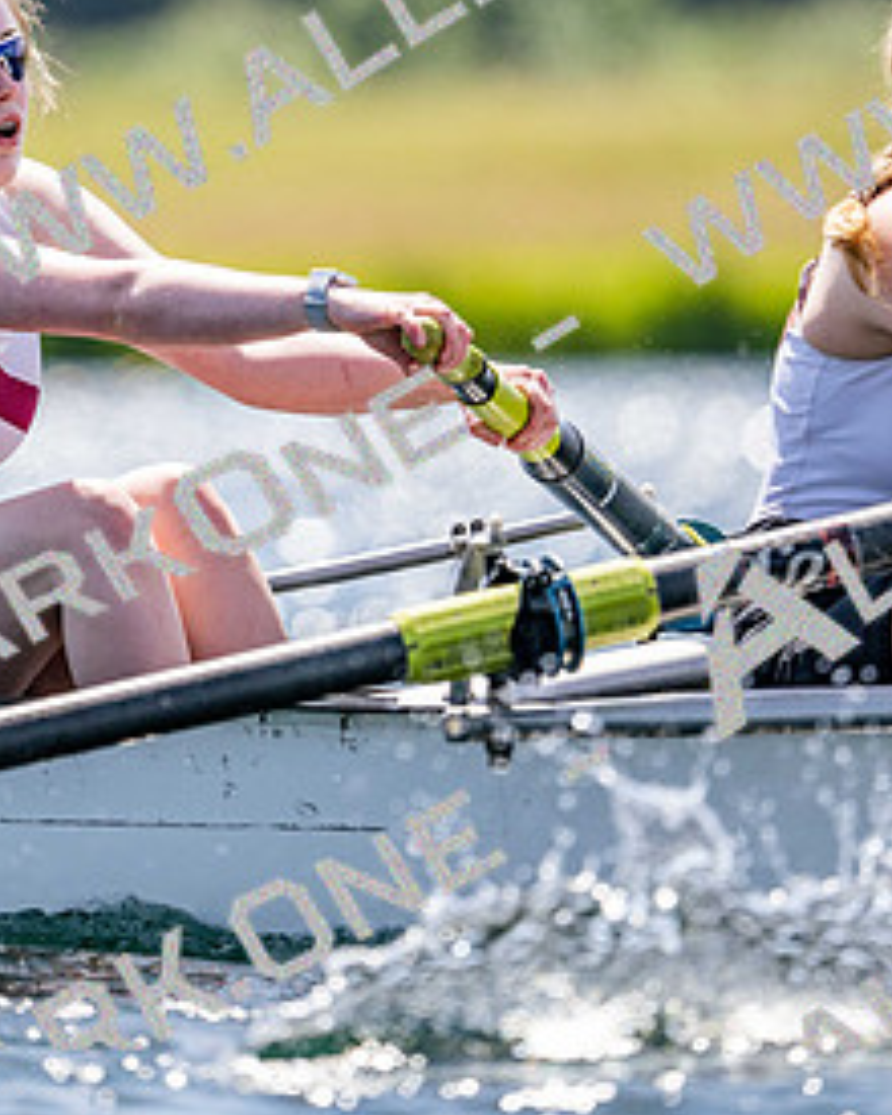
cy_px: 355
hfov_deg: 2.0
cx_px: 349
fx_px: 26136
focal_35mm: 792
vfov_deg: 2.4
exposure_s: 1/2500
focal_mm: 400
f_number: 4.5
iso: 280
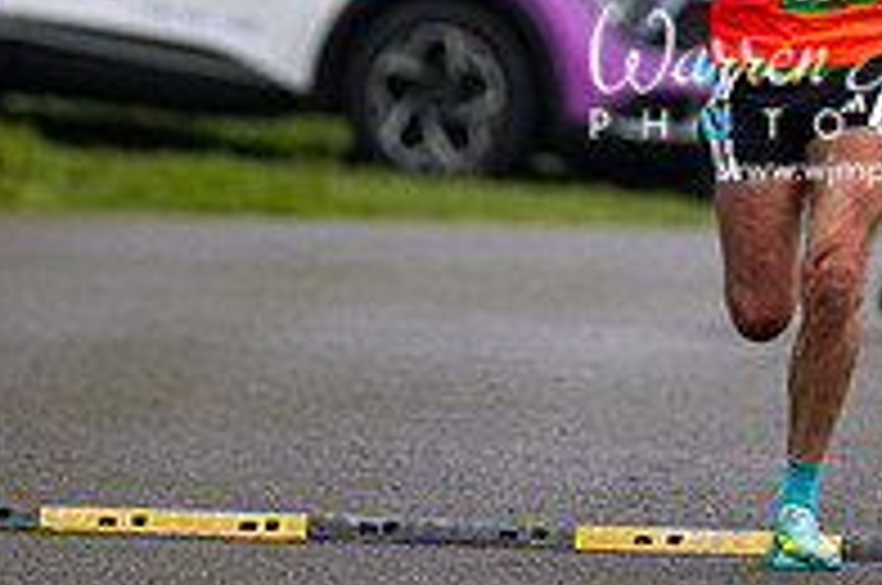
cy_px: -18
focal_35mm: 1334
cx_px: 882
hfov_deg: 1.5
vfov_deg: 1.0
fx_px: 32629
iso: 320
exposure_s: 1/1600
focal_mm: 300
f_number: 2.8
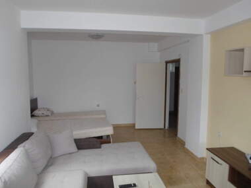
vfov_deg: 54.9
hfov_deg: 69.4
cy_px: 94
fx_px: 181
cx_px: 126
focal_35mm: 25
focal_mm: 4.5
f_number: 2.5
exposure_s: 1/30
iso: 120
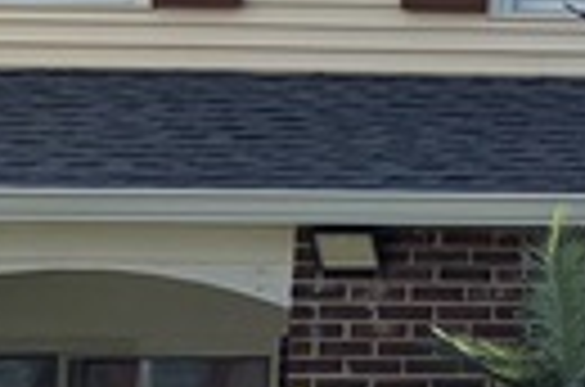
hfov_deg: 9.6
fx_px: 2707
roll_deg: +0.9
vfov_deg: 8.2
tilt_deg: +6.9
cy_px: 238
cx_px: 1764
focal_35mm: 167
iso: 64
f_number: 1.6
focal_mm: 5.96
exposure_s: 1/5348
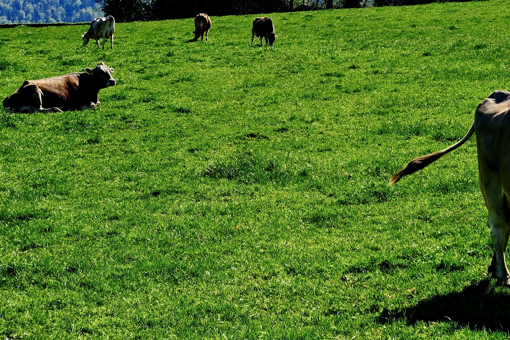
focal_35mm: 108
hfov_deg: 18.8
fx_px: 1530
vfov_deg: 12.6
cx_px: 406
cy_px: 18
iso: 320
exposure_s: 1/1700
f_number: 5.6
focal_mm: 35
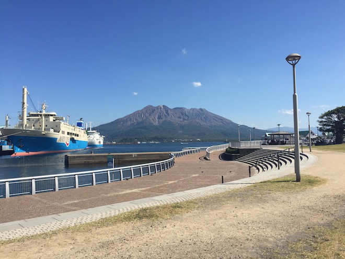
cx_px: 172
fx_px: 289
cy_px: 130
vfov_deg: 48.2
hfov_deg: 61.7
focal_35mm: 29
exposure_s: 1/2639
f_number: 2.2
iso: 32
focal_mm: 4.15
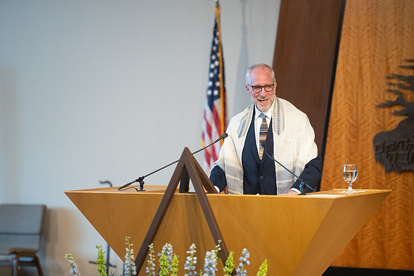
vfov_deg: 10.2
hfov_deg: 15.2
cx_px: 207
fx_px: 1553
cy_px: 138
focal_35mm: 135
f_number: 1.8
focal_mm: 135
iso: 2500
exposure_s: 1/400
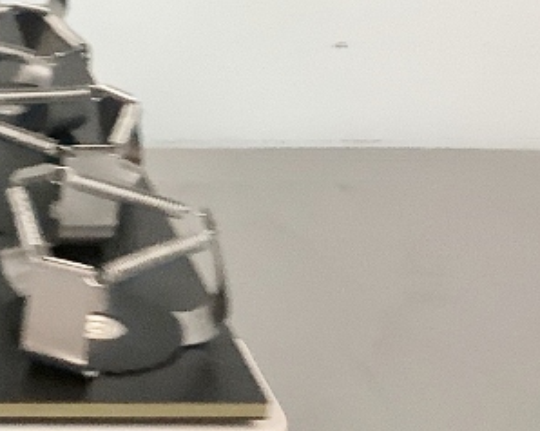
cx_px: -295
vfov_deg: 14.8
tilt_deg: -29.9
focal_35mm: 104
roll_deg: -0.7
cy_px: 249
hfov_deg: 16.6
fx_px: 1661
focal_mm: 3.3
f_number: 2.4
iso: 200
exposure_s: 1/60
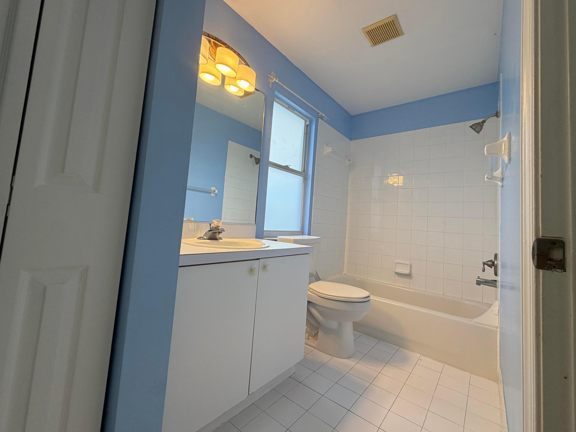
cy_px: 204
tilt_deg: +3.7
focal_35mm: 15
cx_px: 290
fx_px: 250
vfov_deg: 81.7
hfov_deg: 98.2
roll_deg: -3.1
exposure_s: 1/120
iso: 125
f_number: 2.2
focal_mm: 2.22
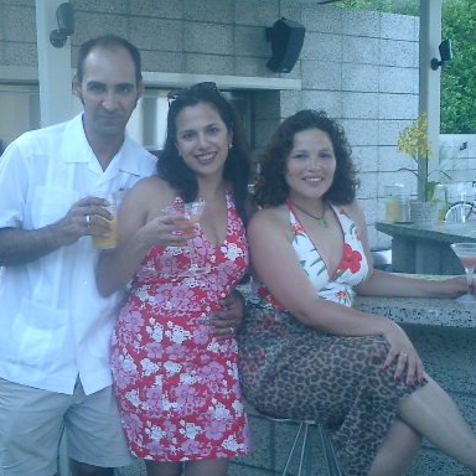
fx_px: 825
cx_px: 236
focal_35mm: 53
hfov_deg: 32.2
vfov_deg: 32.1
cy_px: 289
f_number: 3.2
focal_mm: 7.5
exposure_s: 1/80
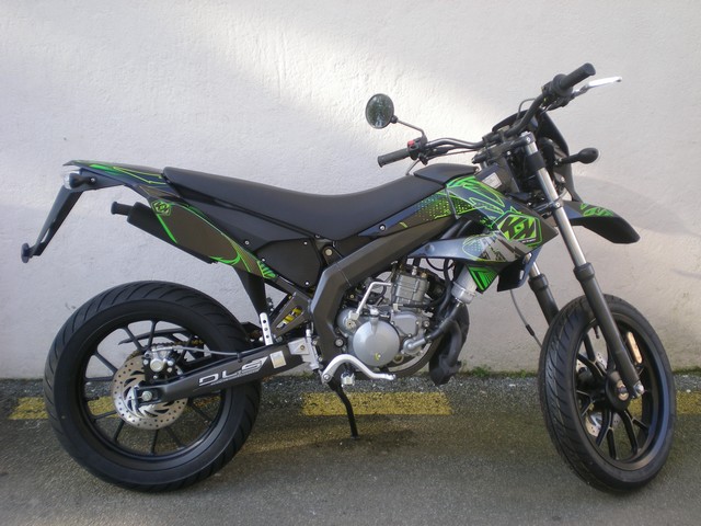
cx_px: 350
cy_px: 263
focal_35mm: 44
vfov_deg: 32.9
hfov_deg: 42.9
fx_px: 891
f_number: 3.5
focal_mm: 7.4
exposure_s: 1/78.4
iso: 50
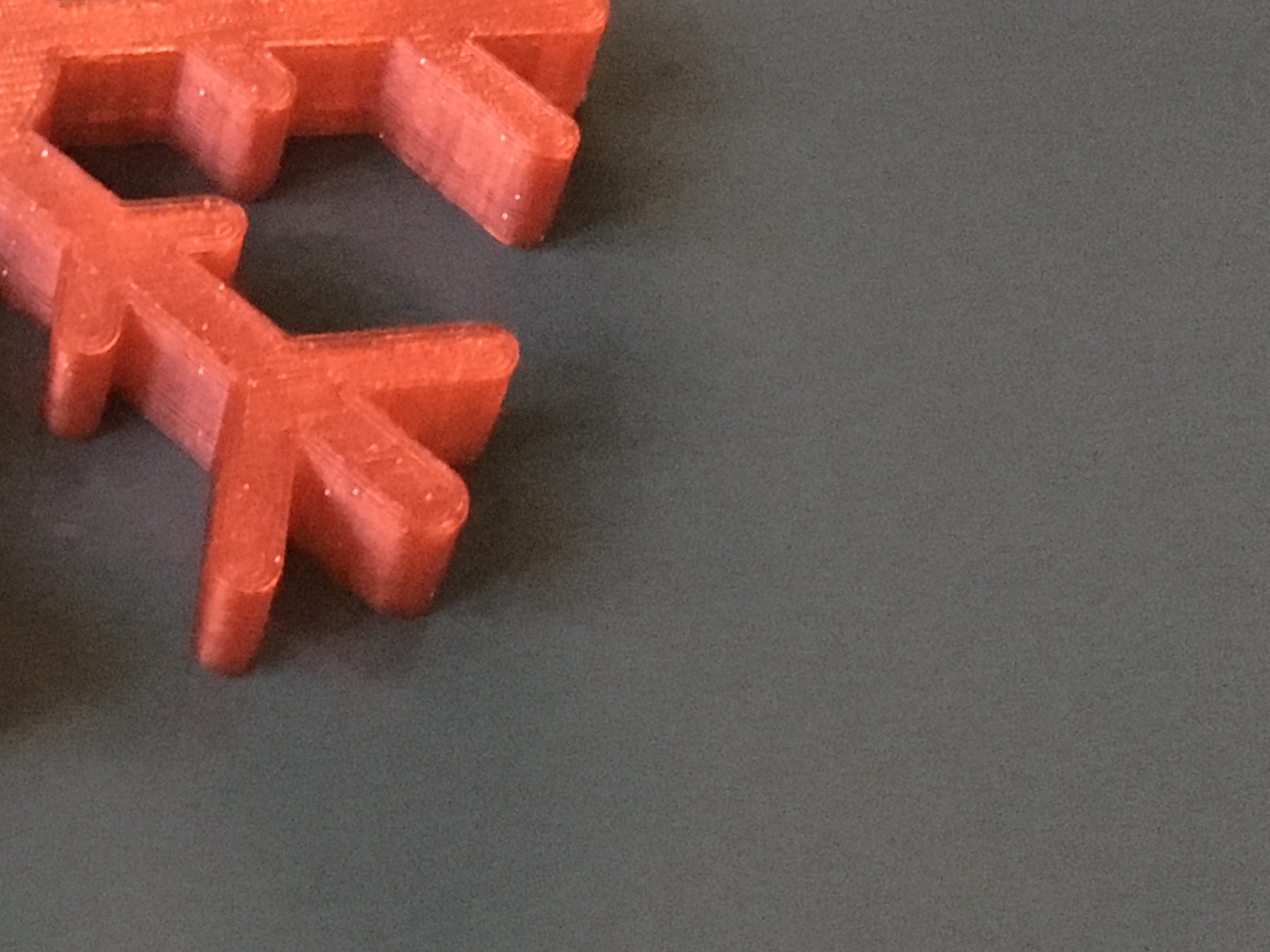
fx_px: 3155
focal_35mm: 86
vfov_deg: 16.9
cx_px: -33
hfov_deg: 21.8
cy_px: 62
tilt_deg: -47.3
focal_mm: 4.15
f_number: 2.2
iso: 1250
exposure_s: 1/17
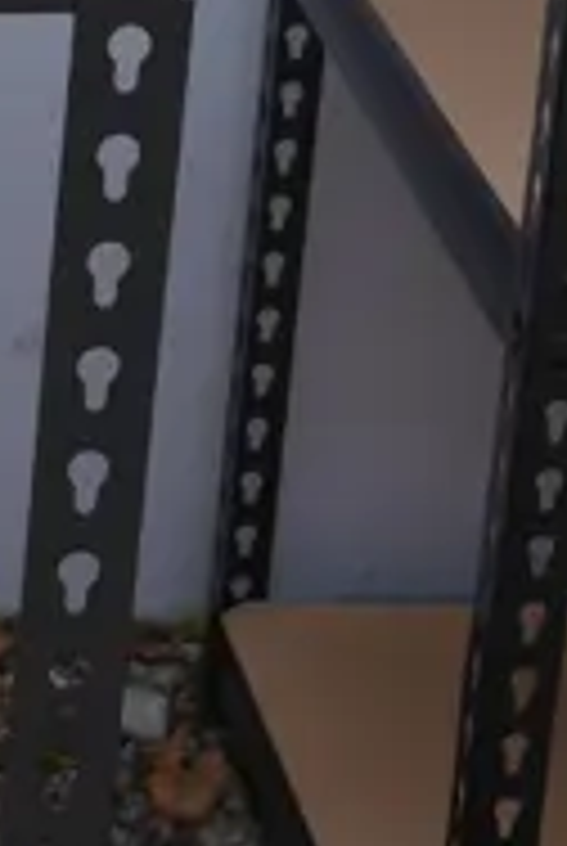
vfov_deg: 9.1
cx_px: -706
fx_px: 5319
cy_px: 490
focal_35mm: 226
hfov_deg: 5.9
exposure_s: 1/160
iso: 200
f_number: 5
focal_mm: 20
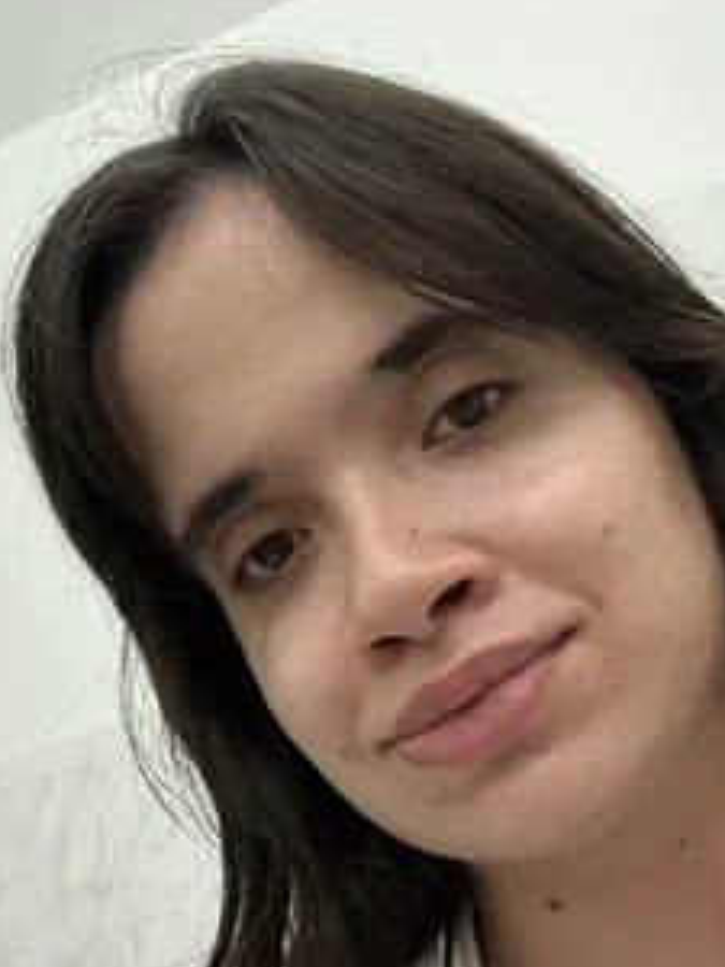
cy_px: 635
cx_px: 477
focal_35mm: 45
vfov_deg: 41.6
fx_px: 1257
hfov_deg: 32.0
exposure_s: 1/50
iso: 250
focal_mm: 2.69
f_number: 1.9
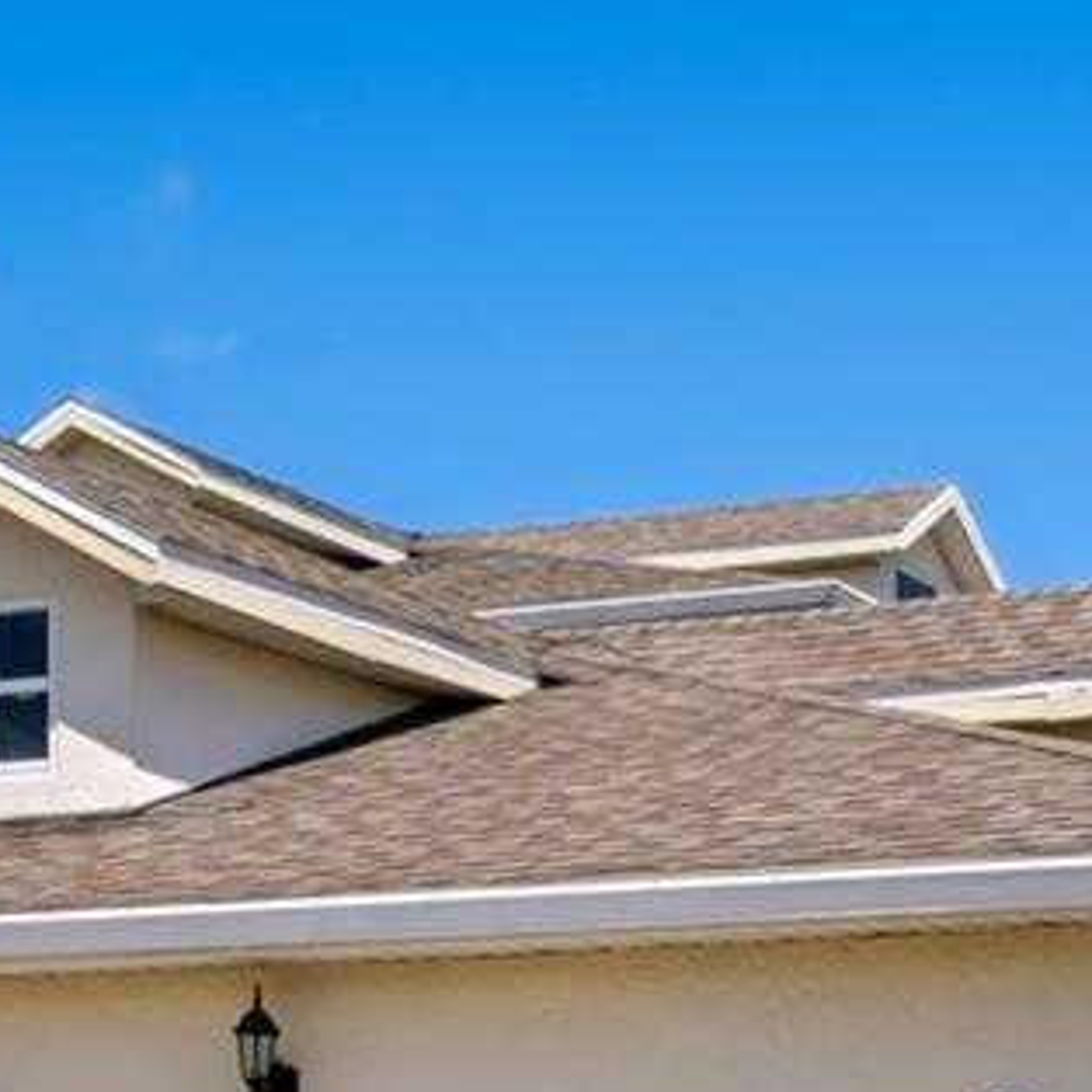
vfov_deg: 16.0
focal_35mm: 104
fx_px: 3712
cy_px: 1374
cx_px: 737
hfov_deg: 16.7
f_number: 8
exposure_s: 1/1600
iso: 100
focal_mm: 16
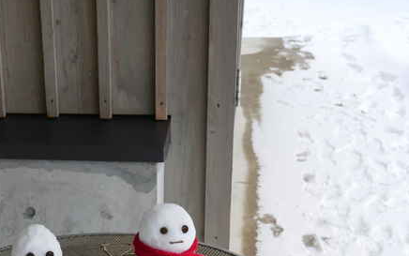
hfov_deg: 28.7
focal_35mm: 70
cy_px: 277
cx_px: 83
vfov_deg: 18.0
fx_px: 781
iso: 200
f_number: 5
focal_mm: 18
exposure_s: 1/125
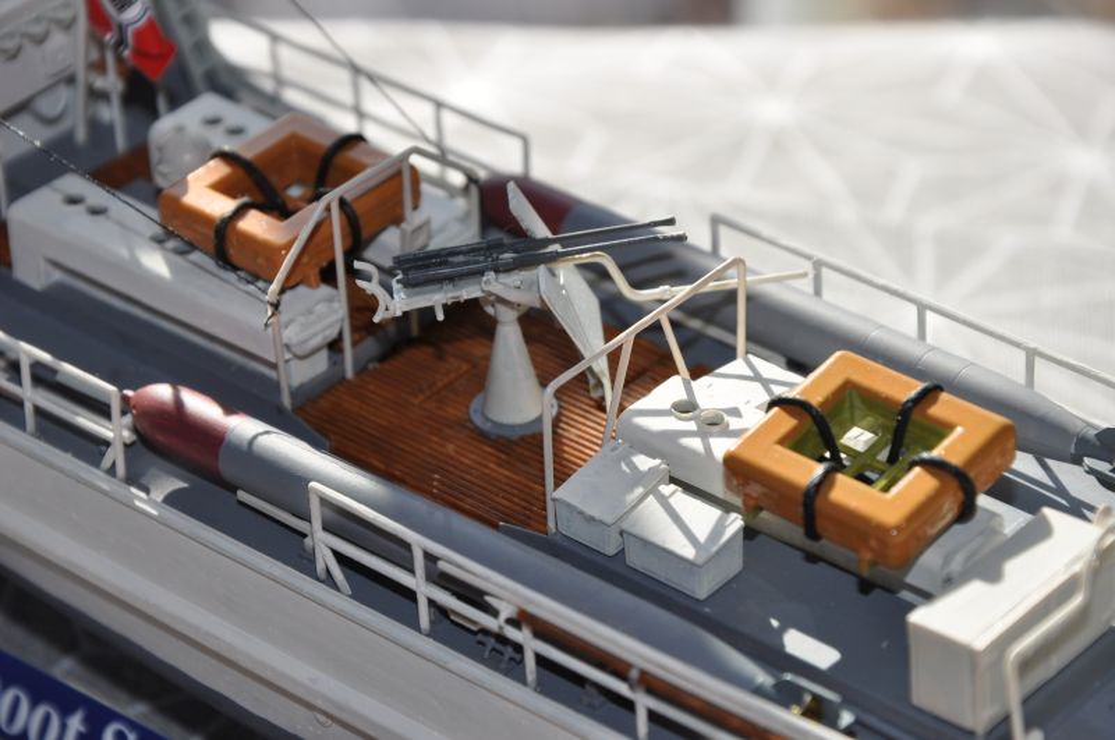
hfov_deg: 13.1
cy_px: 370
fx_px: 4871
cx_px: 558
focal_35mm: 158
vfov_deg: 8.7
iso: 200
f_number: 9
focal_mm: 105
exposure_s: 1/200
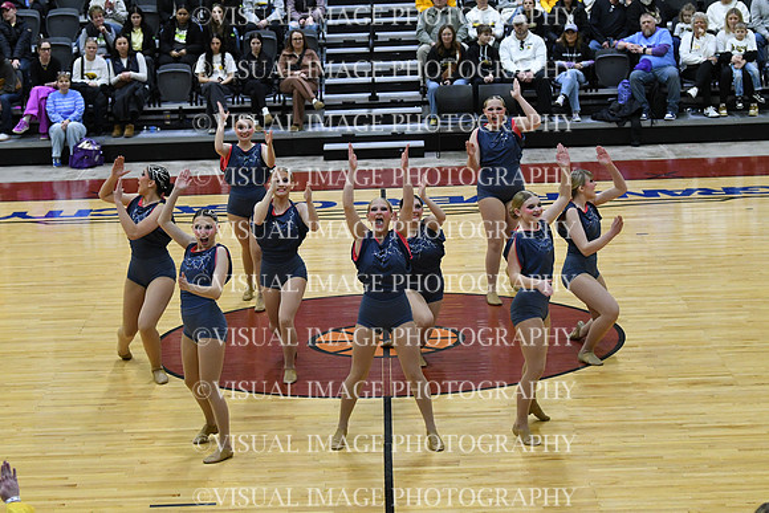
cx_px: 384
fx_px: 2243
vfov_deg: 13.0
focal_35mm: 105
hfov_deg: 19.5
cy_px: 256
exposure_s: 1/400
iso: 4000
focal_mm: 70
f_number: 4
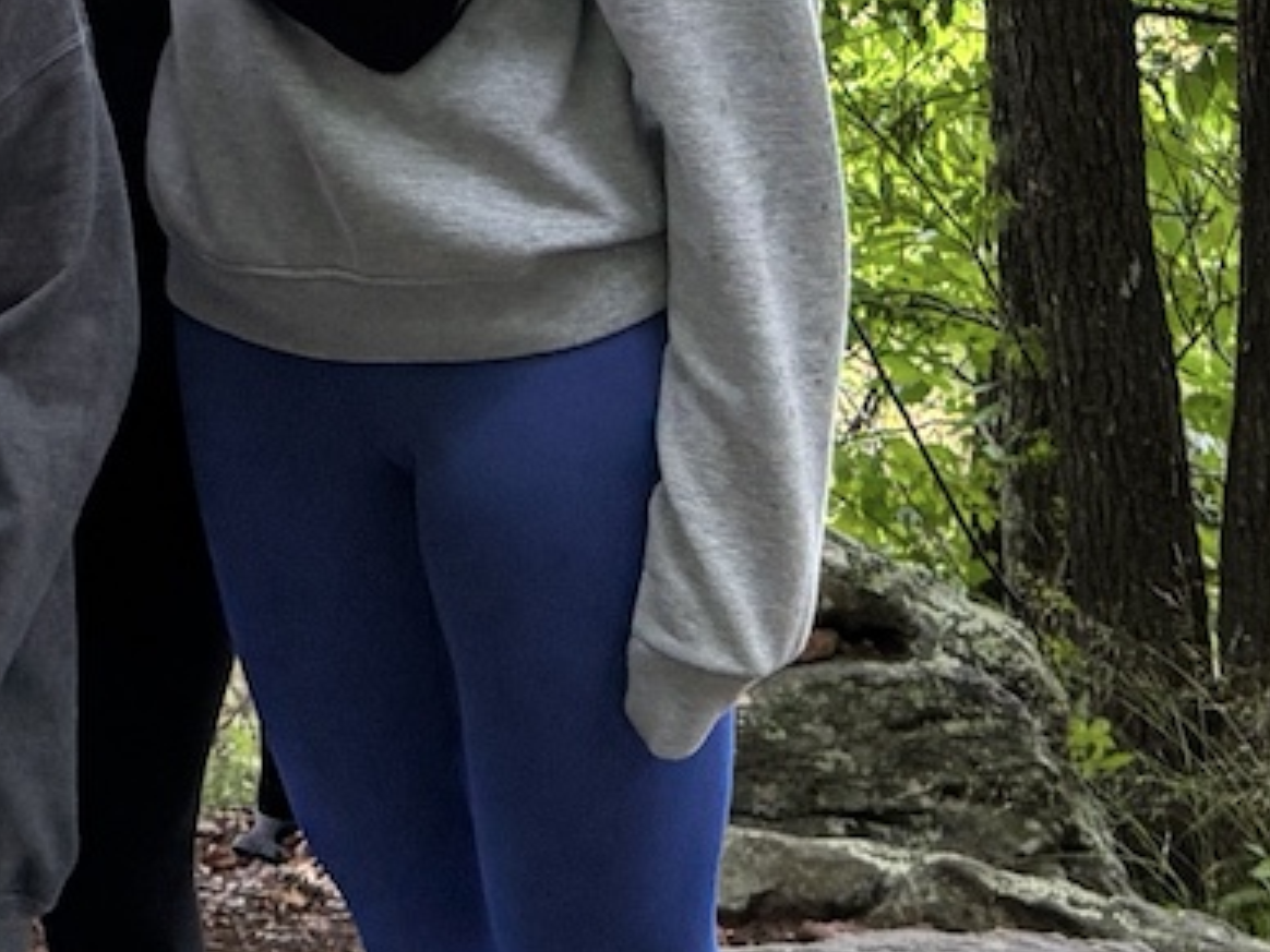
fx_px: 4916
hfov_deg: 14.3
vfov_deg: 10.5
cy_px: -667
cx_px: -183
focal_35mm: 134
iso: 160
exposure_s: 1/60
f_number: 1.6
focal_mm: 5.96
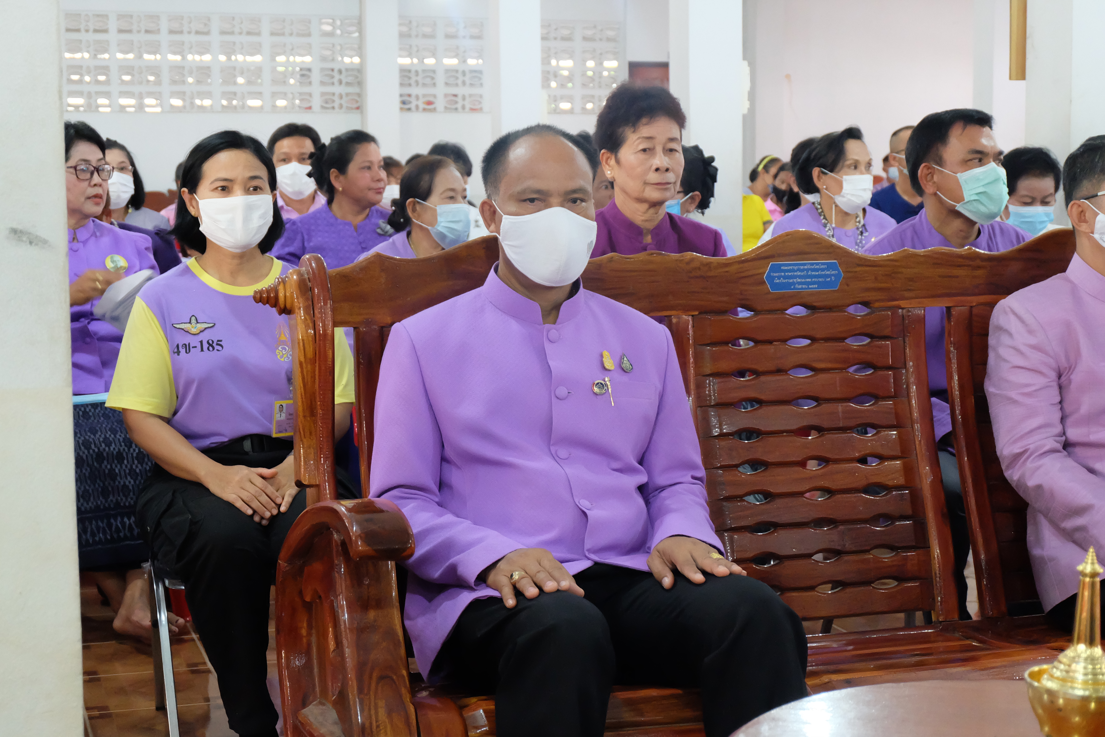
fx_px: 1842
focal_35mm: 60
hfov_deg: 33.4
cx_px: 552
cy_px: 368
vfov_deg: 22.6
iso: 6400
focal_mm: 40.2
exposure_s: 1/52
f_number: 5.3
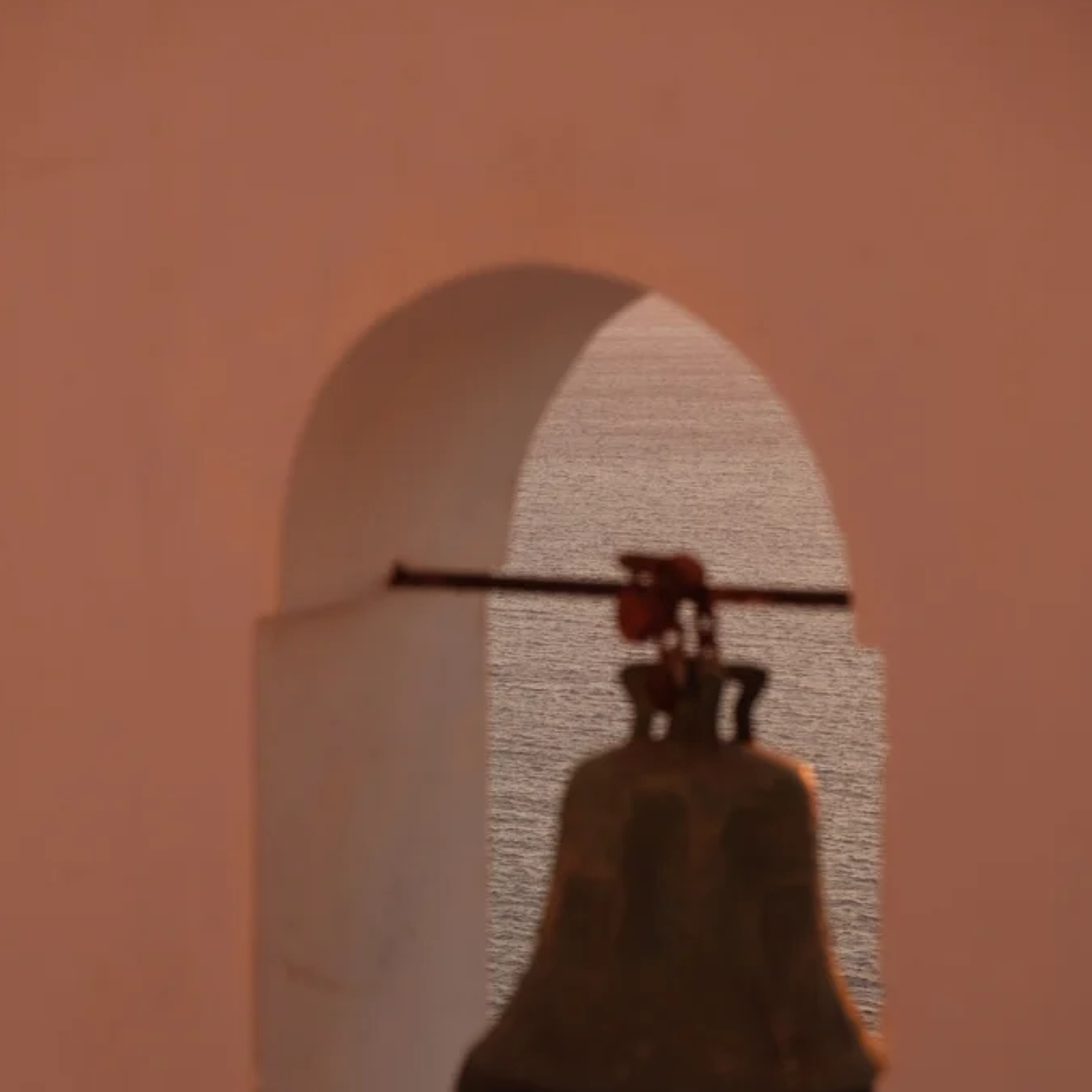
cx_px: 546
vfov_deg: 16.2
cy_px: 759
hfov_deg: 16.3
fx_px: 3819
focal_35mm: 107
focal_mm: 55
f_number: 4.5
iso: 160
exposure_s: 1/250
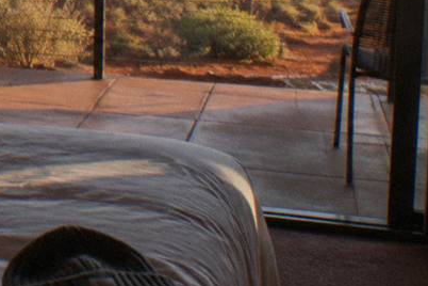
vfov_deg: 14.7
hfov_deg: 20.8
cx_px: -69
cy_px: 33
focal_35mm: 92
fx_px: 1094
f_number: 4.5
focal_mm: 37
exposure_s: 1/500
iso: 400
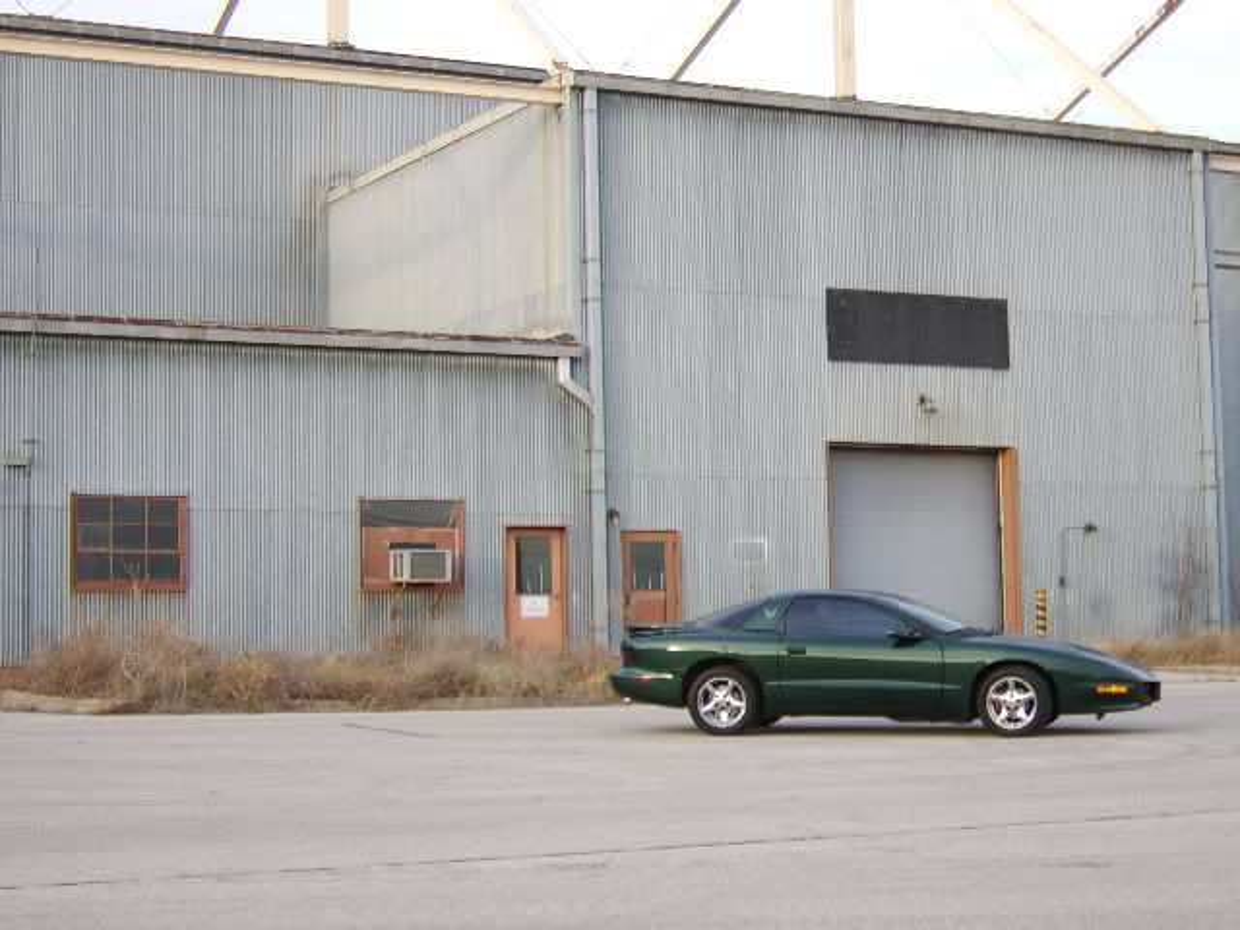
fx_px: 1934
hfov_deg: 35.5
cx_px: 620
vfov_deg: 27.0
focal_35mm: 54
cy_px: 465
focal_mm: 14.04
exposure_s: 1/92
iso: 71
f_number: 3.5
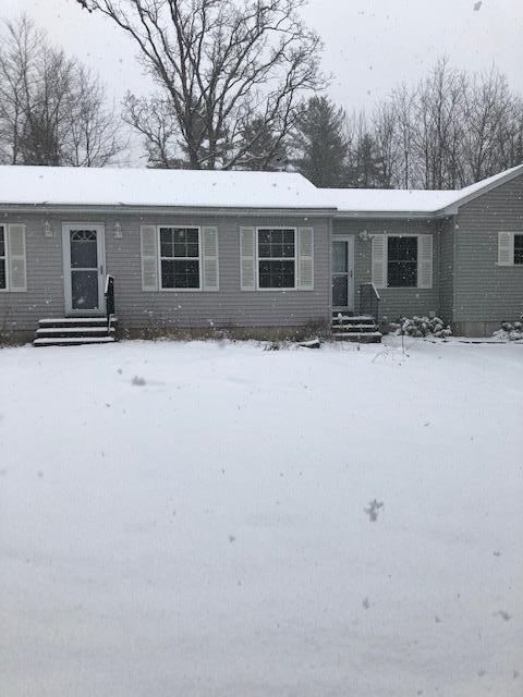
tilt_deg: -2.7
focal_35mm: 28
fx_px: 564
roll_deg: +1.1
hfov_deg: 49.7
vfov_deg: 63.4
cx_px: 262
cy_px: 348
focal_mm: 4
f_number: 1.8
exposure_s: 1/960
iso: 20
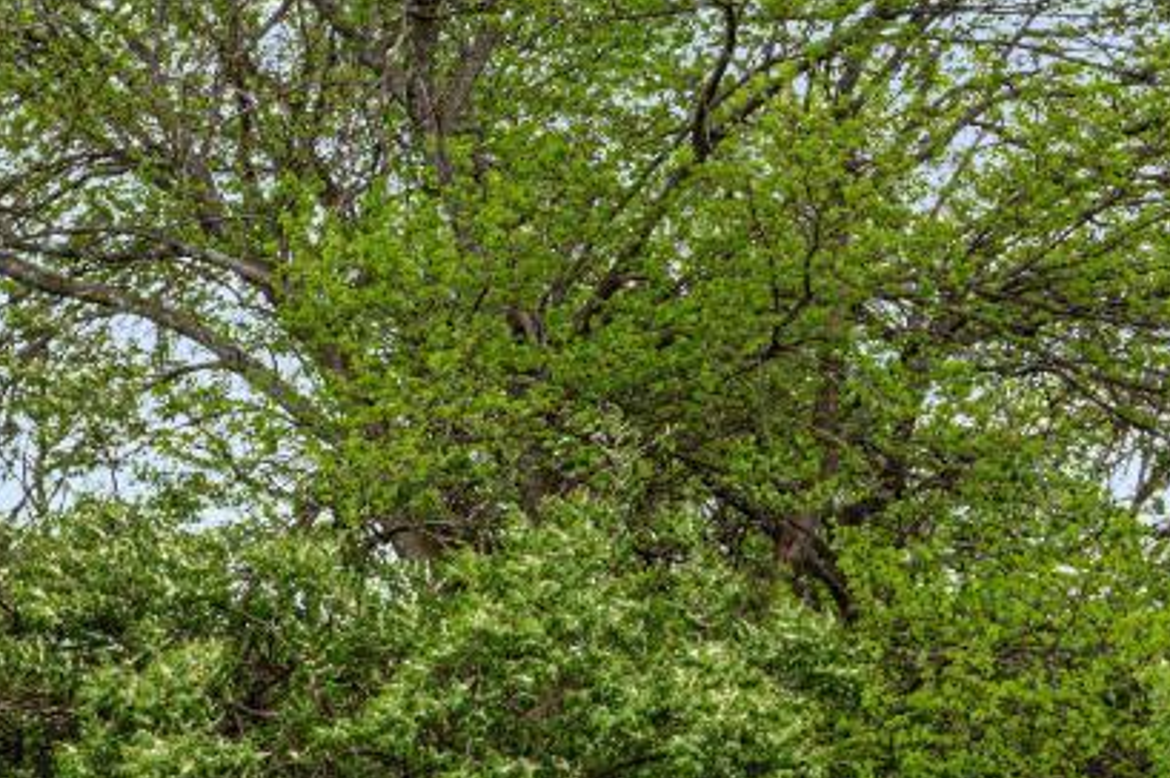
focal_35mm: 110
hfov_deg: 16.2
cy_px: 674
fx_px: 3572
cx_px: -815
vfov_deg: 12.4
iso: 100
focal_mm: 30
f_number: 10
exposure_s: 1/800
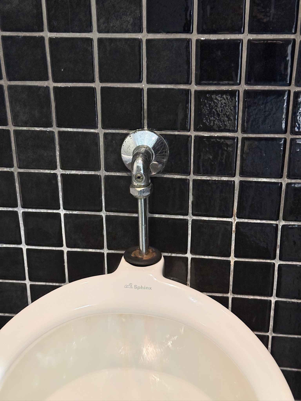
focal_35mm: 48
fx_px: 557
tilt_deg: -23.1
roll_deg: +0.7
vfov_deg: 39.7
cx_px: 150
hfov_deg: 30.3
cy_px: 200
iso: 400
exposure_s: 1/25
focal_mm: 6.76
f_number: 1.78
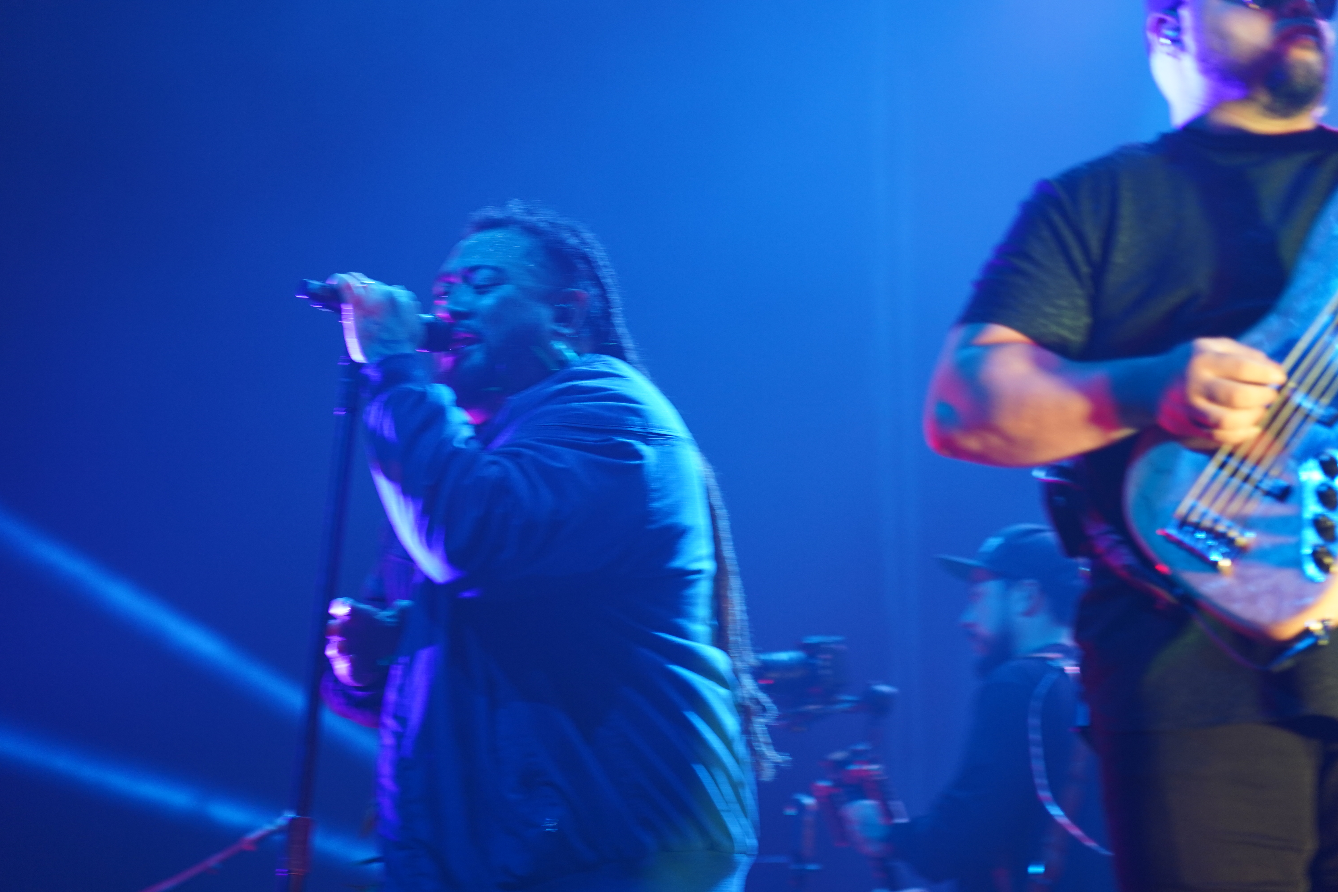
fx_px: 3902
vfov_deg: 13.0
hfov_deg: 19.5
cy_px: 446
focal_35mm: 105
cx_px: 669
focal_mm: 105
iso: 1600
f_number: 4
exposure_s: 1/125
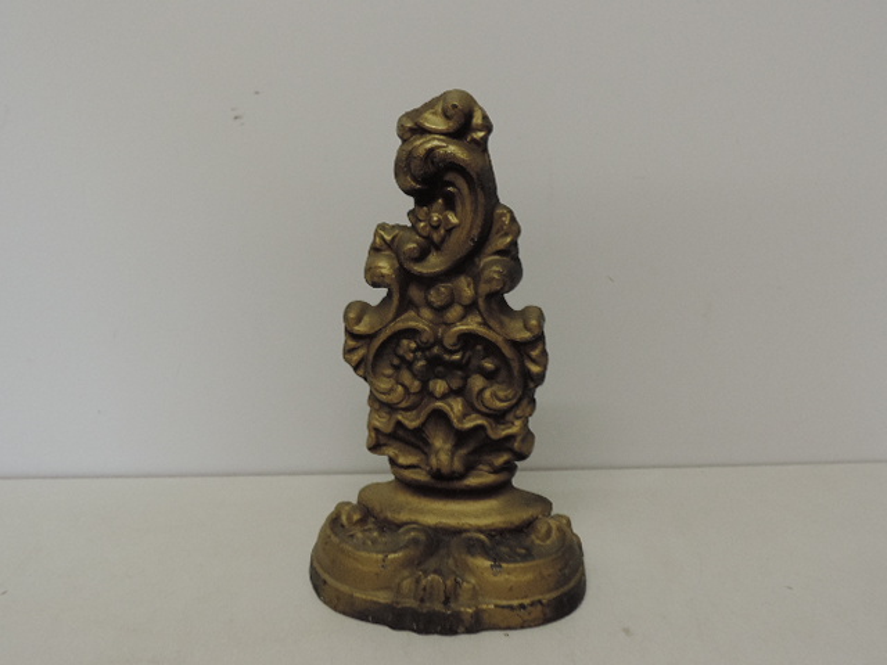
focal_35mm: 30
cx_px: 444
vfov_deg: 46.8
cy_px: 332
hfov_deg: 60.0
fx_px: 769
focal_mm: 5.3
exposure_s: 1/30
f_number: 3.1
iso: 280
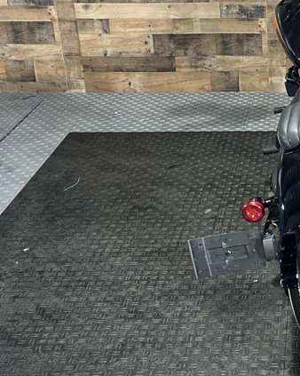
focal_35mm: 64
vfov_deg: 29.2
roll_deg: +0.9
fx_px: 711
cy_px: 97
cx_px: 332
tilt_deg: -20.4
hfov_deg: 22.5
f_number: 1.6
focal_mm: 5.1
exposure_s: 1/60
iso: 200
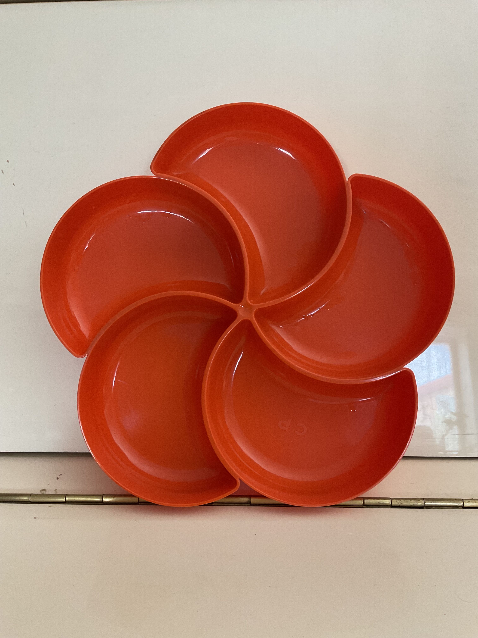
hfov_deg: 48.2
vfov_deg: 61.7
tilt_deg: -16.3
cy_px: 319
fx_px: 534
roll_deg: +1.4
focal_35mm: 29
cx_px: 239
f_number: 1.8
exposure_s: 1/60
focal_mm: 3
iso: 100
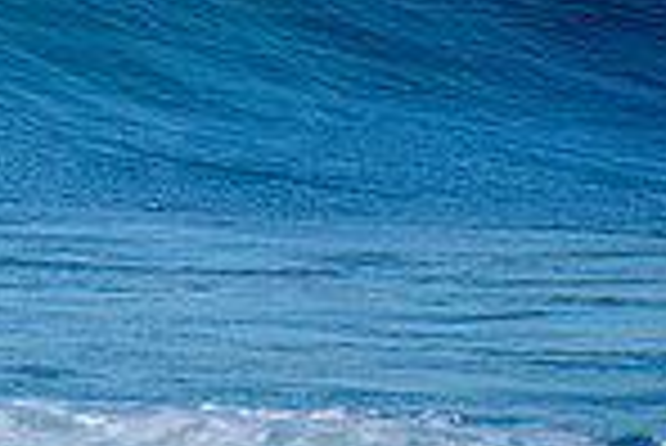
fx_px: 36276
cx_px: -594
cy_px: -106
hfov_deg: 1.1
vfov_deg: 0.7
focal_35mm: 1959
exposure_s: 1/2000
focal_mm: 500
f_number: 5.6
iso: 450
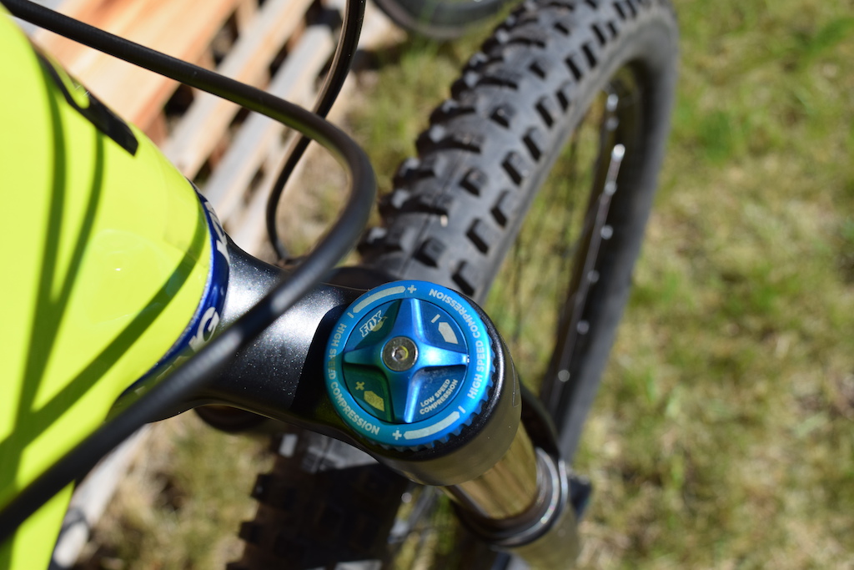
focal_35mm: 46
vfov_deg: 29.0
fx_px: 1103
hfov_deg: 42.3
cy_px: 285
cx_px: 427
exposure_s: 1/500
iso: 200
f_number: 8
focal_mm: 31
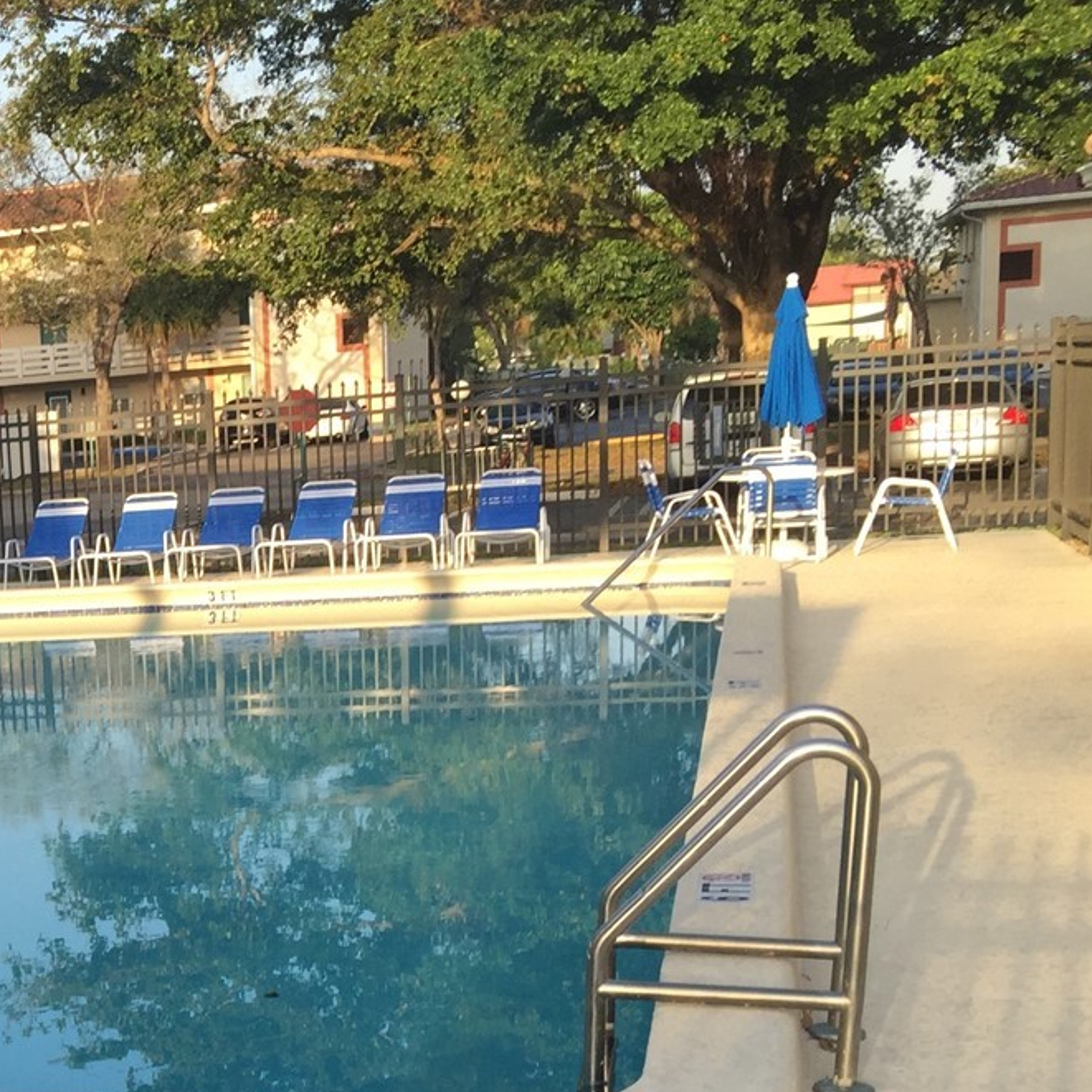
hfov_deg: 25.2
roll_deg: +3.3
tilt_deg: -13.2
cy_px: 957
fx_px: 2213
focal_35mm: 62
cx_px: -193
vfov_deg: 26.9
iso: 32
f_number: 2.2
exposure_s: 1/520
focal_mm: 4.15
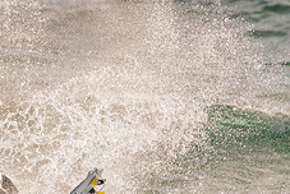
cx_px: -53
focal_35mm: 1565
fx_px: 12623
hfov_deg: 1.3
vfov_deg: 0.9
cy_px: 209
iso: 140
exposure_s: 1/2000
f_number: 5.6
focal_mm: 500
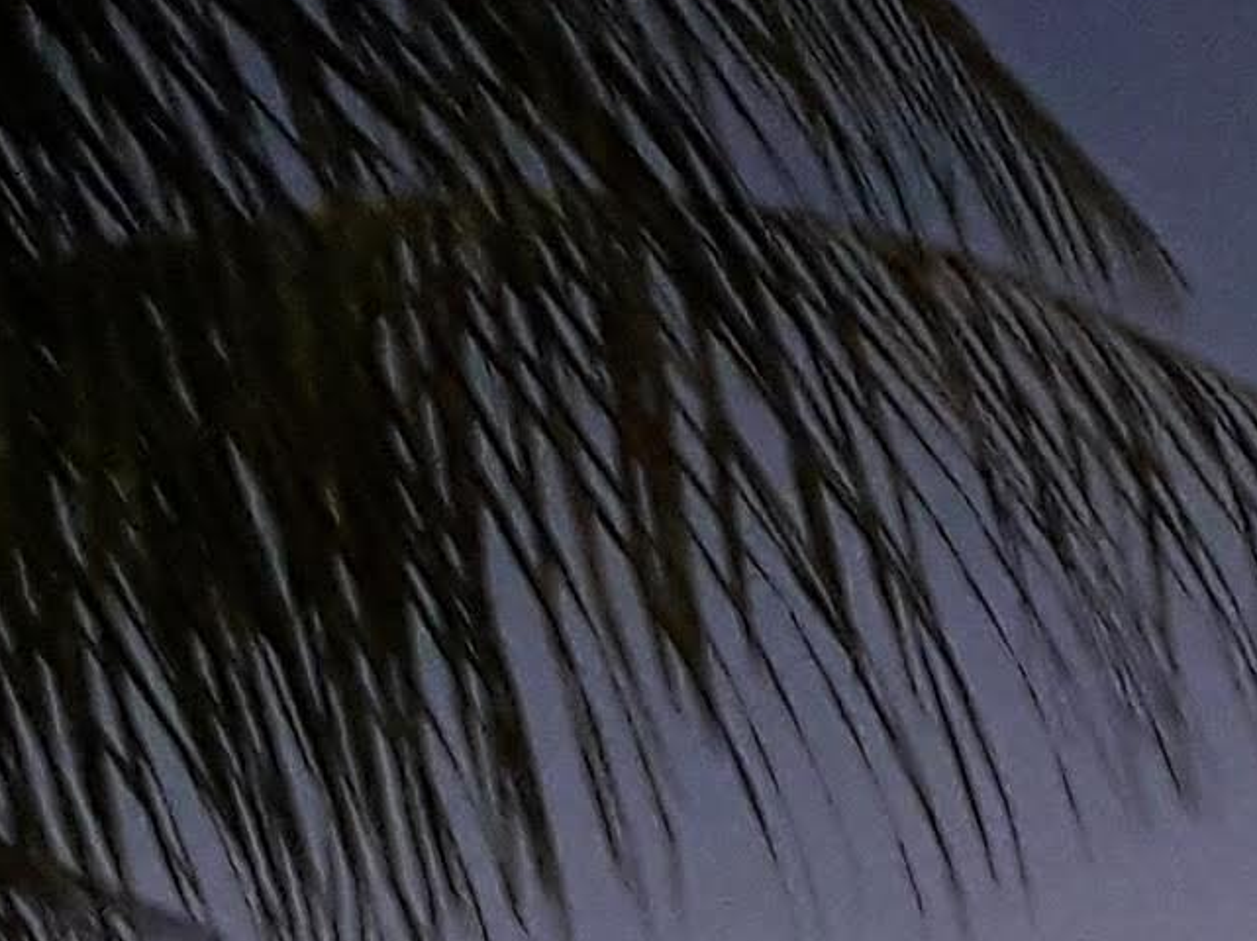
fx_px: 6315
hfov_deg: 10.6
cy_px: 2721
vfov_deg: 7.6
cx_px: 2394
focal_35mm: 174
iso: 200
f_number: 1.9
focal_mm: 3.6
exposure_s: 1/24
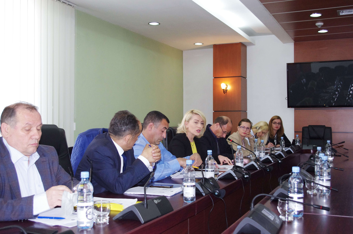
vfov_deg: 31.8
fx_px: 411
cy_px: 117
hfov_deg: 46.4
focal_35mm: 42
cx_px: 176
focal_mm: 28.13
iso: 1600
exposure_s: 1/180
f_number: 4.5
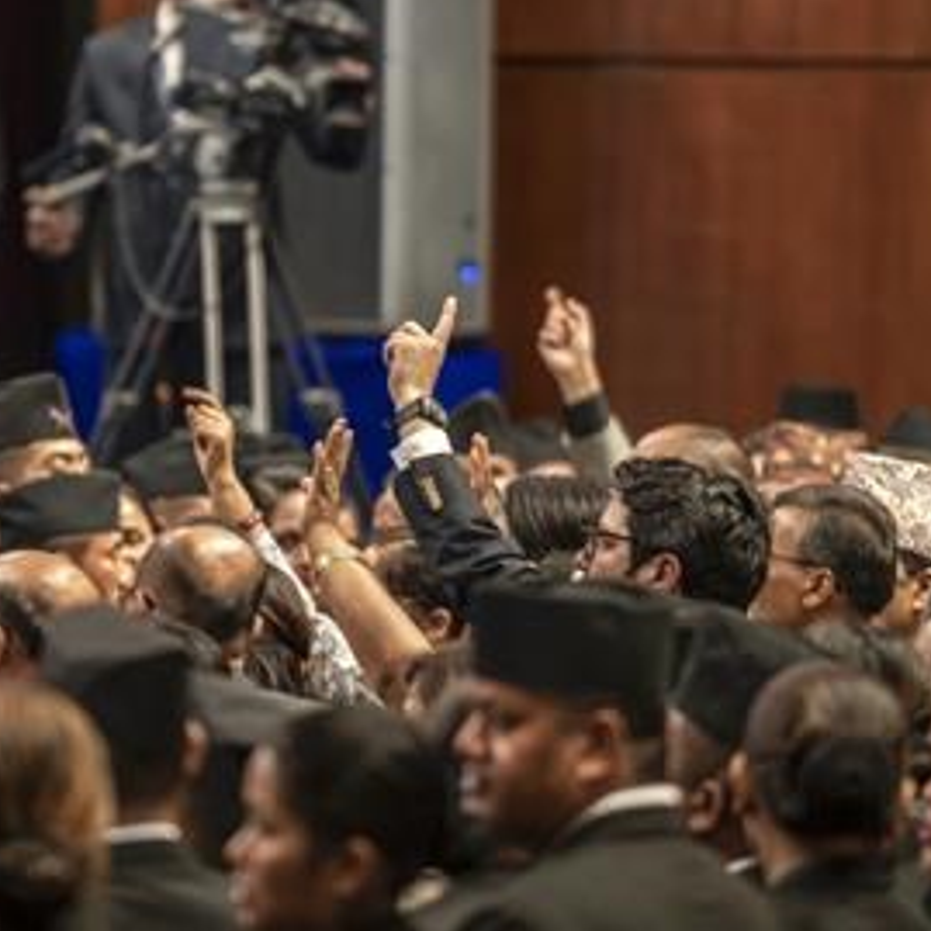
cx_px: 294
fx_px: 12476
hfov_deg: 4.3
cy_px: 434
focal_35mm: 410
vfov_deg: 4.3
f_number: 2.8
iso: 1000
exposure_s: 1/80
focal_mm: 200
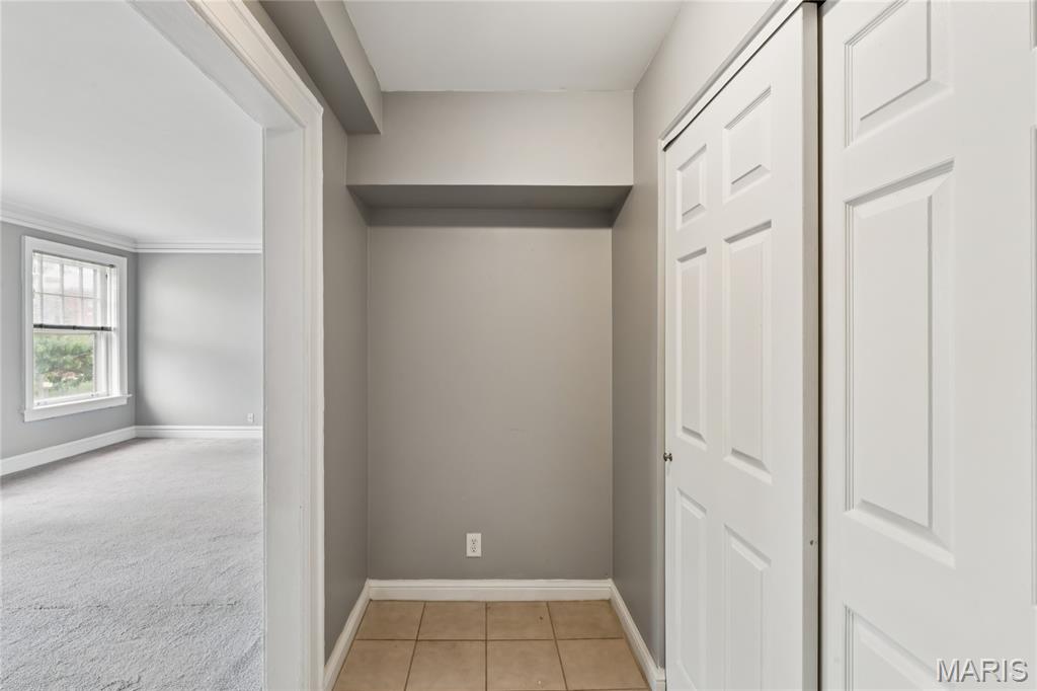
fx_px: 464
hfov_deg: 96.4
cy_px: 346
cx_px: 518
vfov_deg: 73.4
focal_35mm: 16
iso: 200
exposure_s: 1/2.5
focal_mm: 16.1
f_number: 13
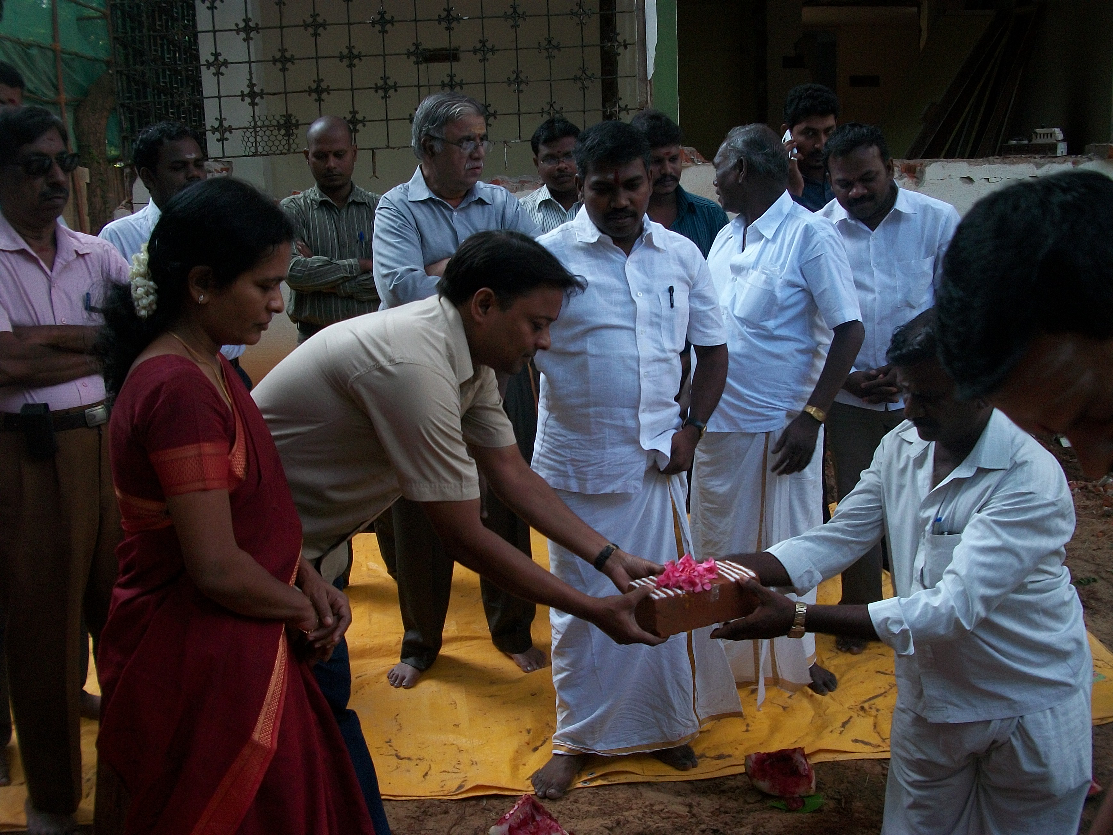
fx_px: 1029
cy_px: 418
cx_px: 556
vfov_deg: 44.2
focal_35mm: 32
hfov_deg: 56.8
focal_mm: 5.7
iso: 80
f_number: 2.9
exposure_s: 1/125
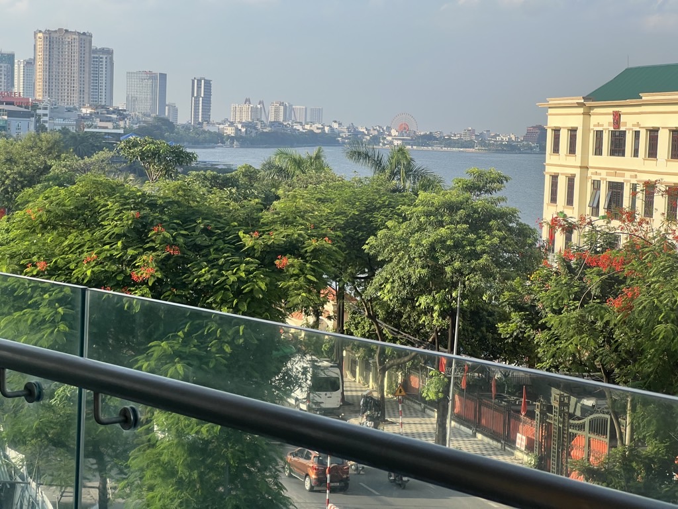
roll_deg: -1.9
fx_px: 1508
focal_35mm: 77
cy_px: 254
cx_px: 339
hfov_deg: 25.3
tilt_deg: -4.5
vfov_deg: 19.1
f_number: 2.8
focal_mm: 9
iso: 32
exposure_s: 1/310
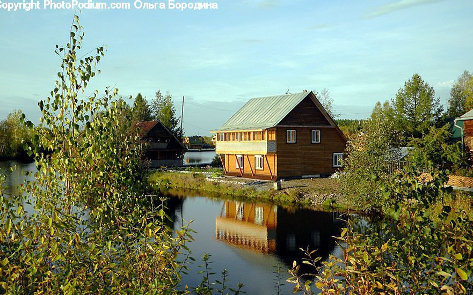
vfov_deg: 32.7
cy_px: 173
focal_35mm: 39
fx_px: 503
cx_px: 236
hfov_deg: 50.4
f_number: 3.7
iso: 80
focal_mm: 6.4
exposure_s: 1/768
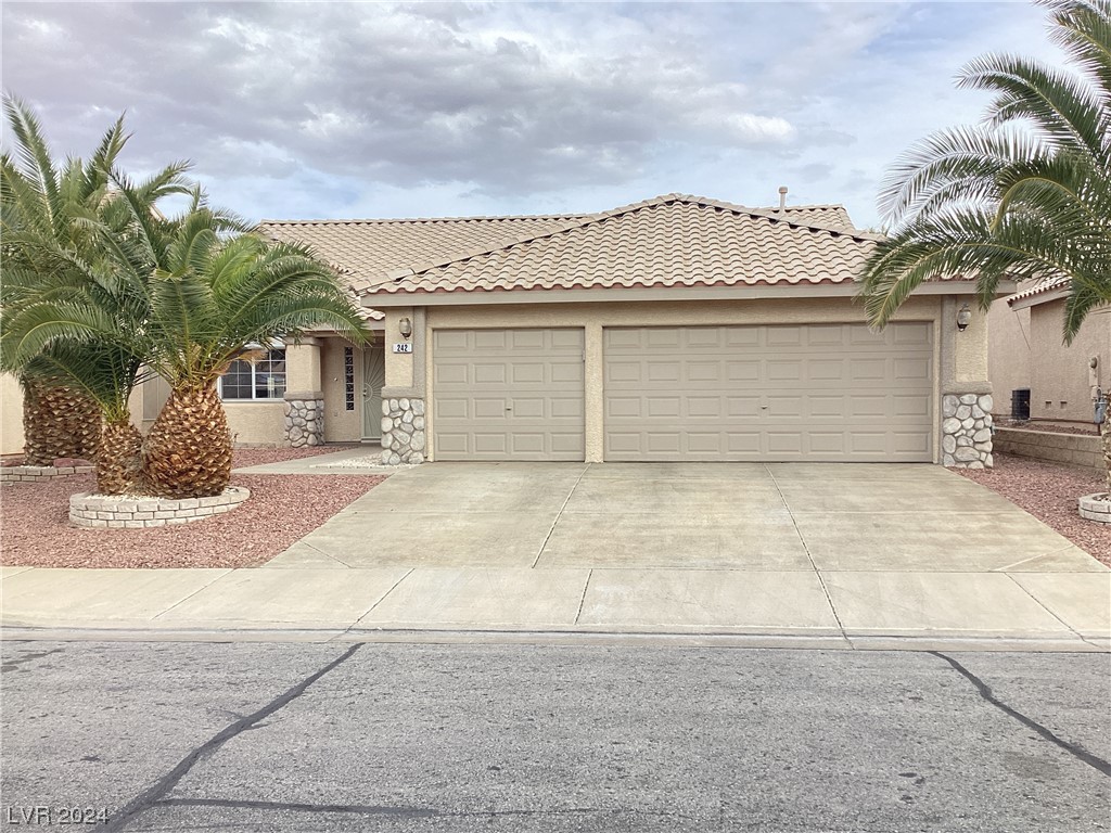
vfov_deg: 45.4
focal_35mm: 31
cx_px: 556
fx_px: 995
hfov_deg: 58.4
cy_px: 416
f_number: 2.4
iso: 25
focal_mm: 3.3
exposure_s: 1/411
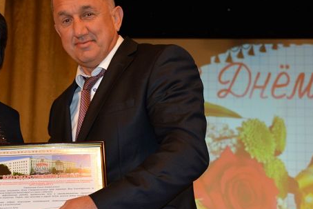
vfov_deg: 15.5
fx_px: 765
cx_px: 67
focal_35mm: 88
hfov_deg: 22.8
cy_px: 142
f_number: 3.8
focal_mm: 26
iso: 450
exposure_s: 1/60
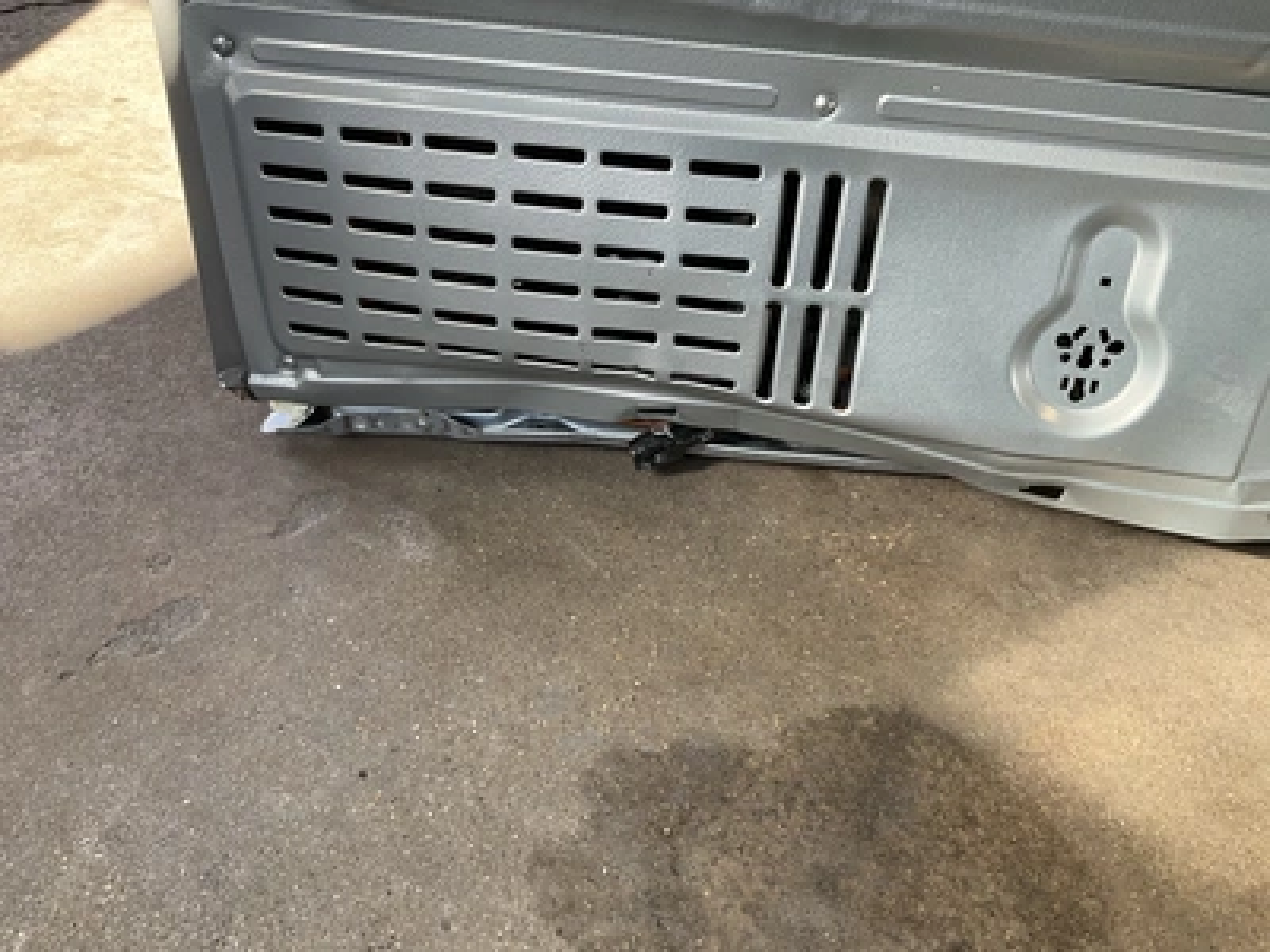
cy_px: 476
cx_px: 635
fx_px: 1064
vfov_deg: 48.2
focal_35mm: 29
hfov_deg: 61.7
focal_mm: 3
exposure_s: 1/120
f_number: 1.8
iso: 64
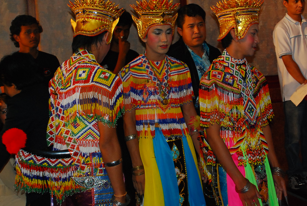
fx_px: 690
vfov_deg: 17.0
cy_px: 70
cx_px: 189
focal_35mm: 81
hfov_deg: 25.0
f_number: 5.6
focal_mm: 35
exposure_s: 1/15
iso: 640
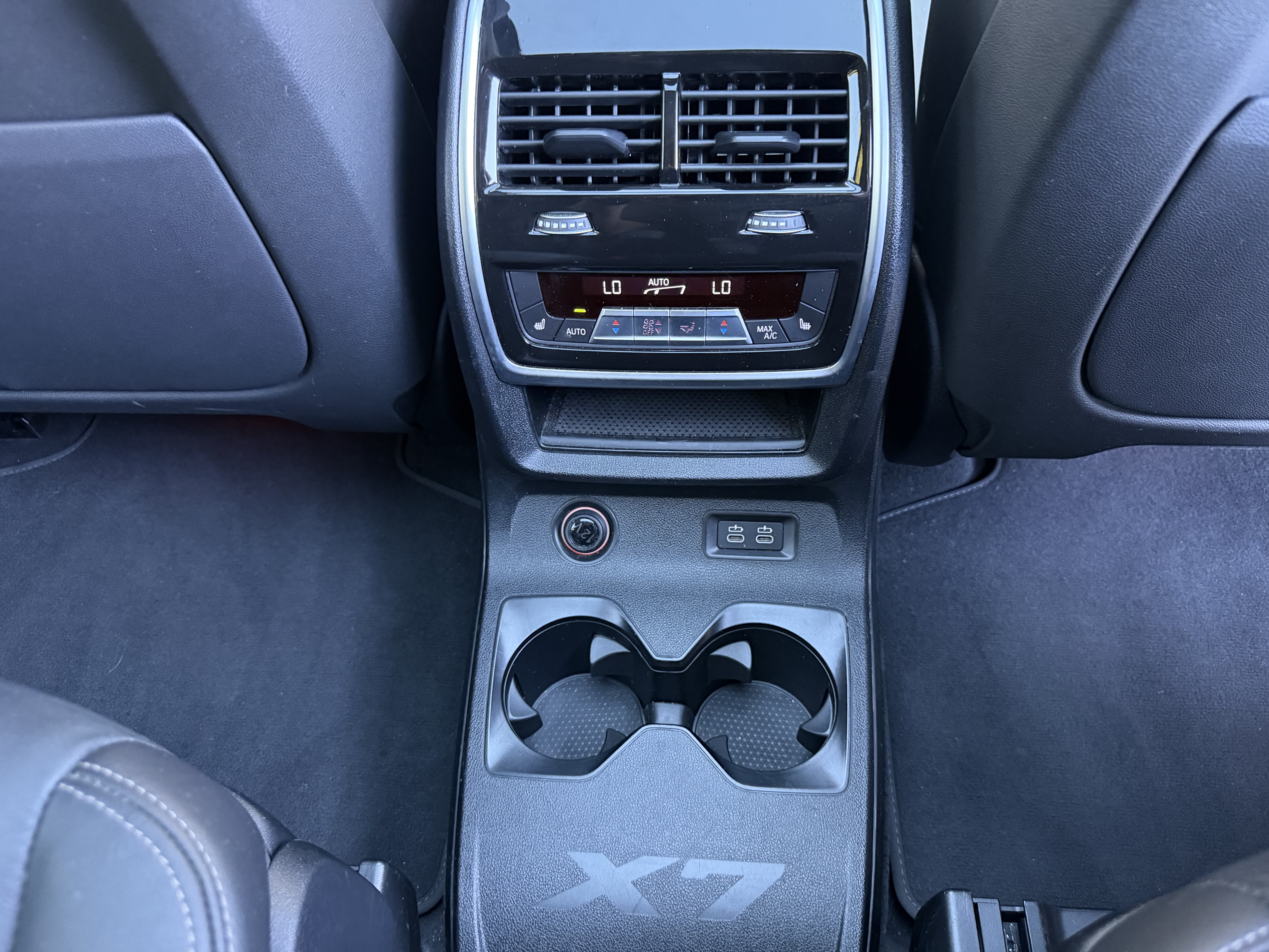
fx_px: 880
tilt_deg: -50.9
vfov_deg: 56.8
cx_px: 634
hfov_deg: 71.6
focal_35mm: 24
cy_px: 476
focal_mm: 6.76
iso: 800
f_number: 1.78
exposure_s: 1/33
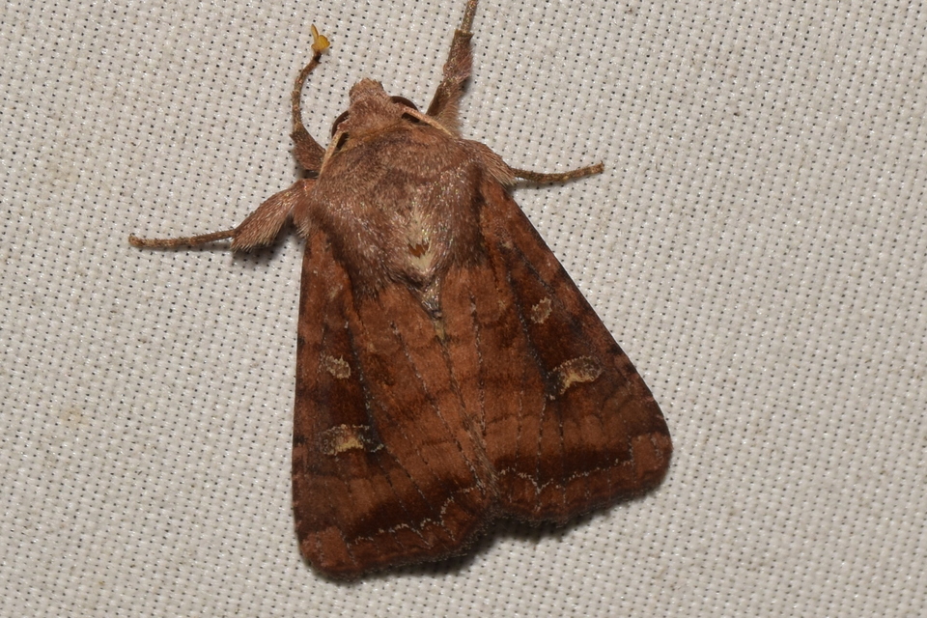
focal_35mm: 210
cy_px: 309
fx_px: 5407
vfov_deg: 6.5
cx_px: 464
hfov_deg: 9.8
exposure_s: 1/160
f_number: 14
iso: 125
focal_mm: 140
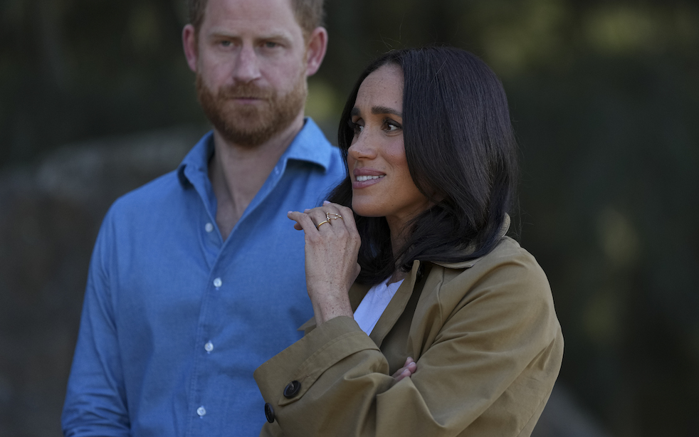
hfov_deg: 8.4
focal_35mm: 249
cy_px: 208
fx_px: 4744
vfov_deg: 5.3
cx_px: 412
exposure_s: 1/2000
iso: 640
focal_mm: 200
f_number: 2.8
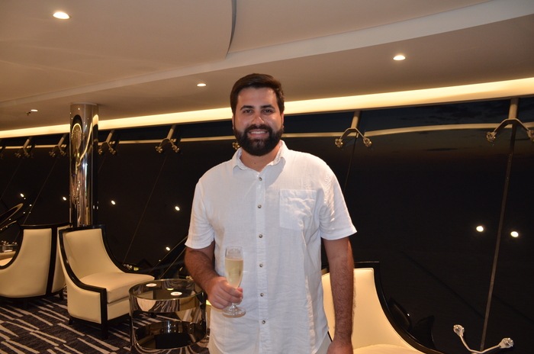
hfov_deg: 62.0
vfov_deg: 43.4
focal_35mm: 30
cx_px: 267
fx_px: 444
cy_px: 177
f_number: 3.5
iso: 800
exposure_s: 1/60
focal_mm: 20
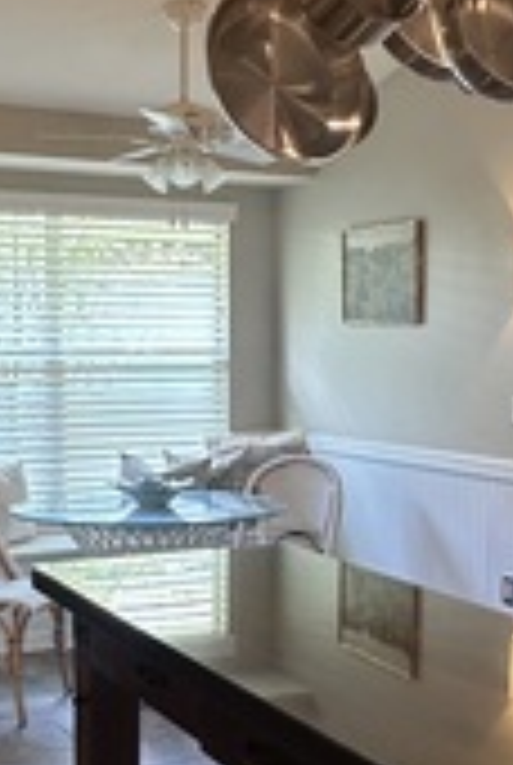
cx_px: 256
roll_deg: -1.4
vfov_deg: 35.0
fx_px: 1213
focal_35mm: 57
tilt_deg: -3.2
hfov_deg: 23.9
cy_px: 421
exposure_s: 1/60
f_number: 2.2
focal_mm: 2.22
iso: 200
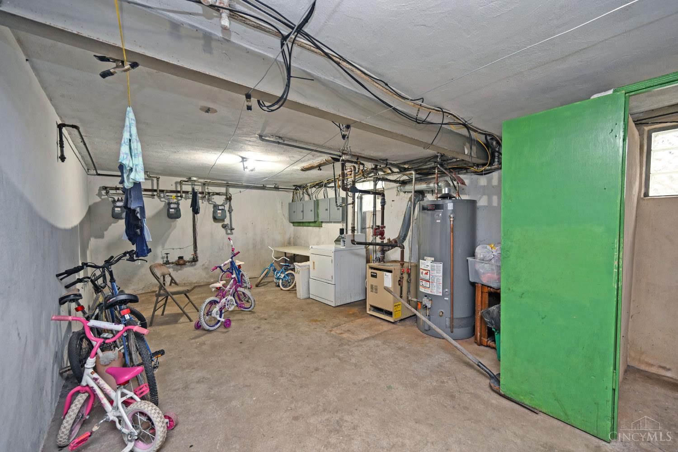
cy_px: 226
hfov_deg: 104.3
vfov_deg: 81.2
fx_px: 264
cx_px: 339
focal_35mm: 14
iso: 280
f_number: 4
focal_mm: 14
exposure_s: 1/60
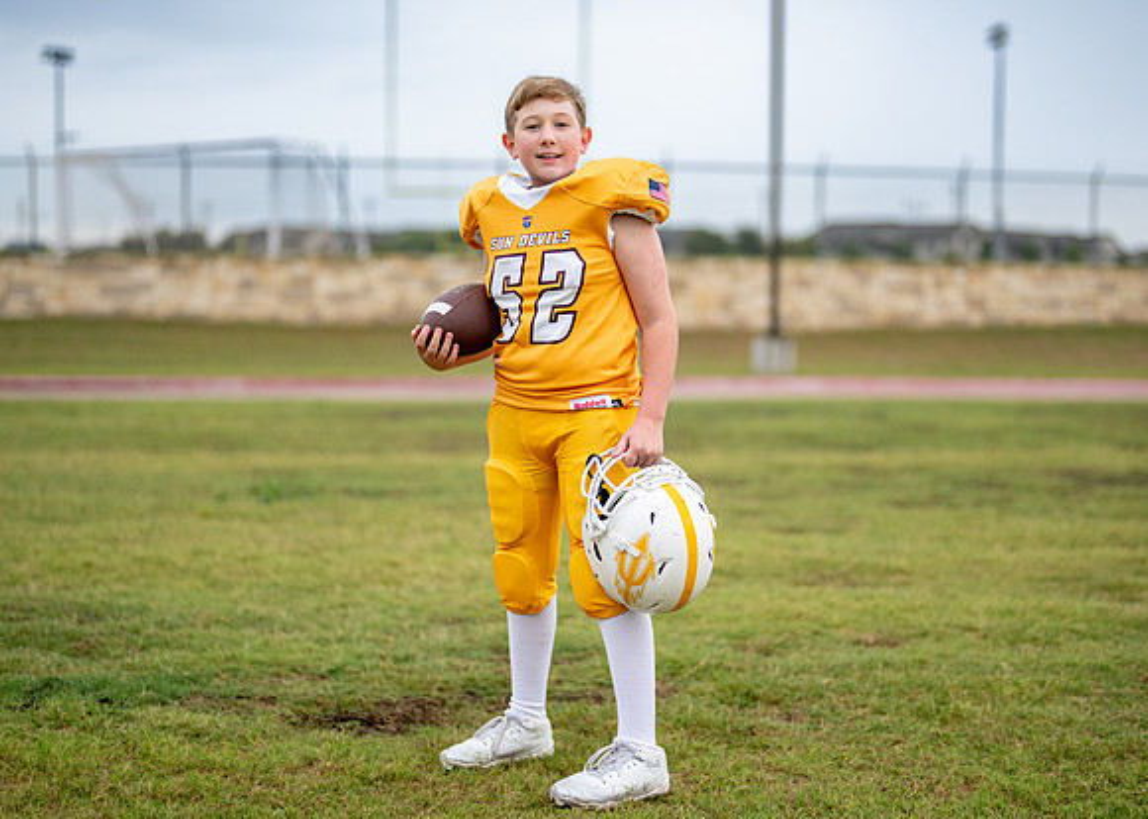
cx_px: 597
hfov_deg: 31.4
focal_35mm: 63
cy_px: 405
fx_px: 2041
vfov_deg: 22.7
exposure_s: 1/2000
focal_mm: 50
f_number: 1.2
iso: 320
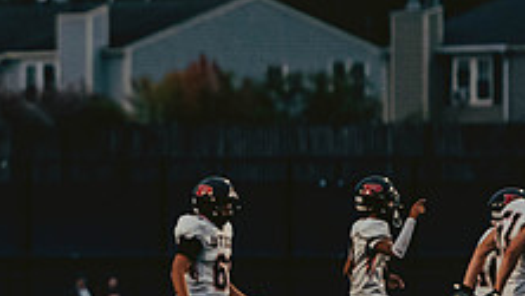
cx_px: -264
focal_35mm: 691
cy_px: 203
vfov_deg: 1.8
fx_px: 9622
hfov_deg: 3.1
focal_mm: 200
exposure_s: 1/1250
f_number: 2.8
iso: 2000
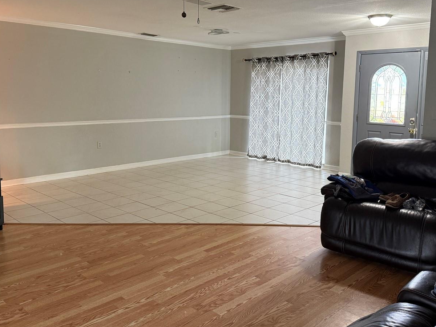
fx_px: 403
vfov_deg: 44.0
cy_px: 137
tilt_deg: -6.7
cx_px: 217
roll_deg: -0.8
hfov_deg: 56.8
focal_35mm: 32
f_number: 1.78
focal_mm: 6.76
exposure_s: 1/60
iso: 320
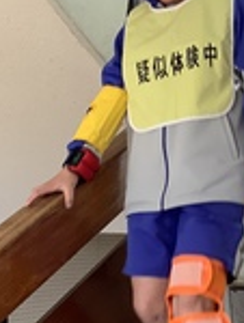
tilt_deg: +1.1
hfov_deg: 16.4
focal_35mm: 88
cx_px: 259
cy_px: 216
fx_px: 825
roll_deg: -0.4
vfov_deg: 22.1
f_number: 2.4
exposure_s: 1/50
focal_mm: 3.3
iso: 64
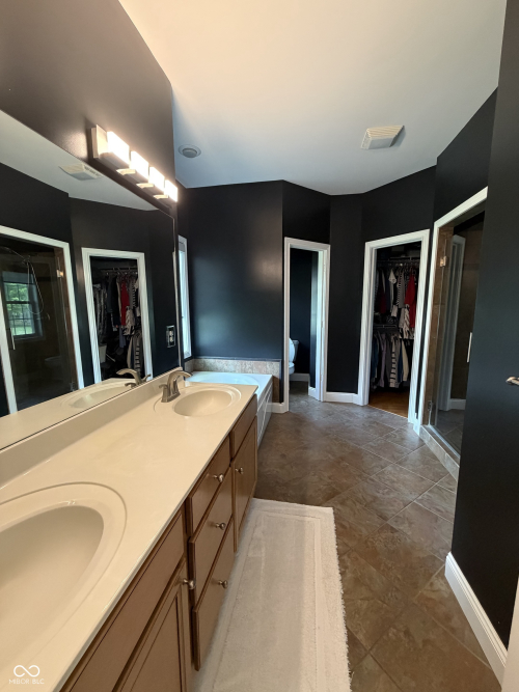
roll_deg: -0.2
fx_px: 280
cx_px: 260
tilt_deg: -8.6
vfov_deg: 102.1
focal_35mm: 14
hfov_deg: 85.7
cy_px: 346
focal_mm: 2.22
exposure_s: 1/60
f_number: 2.2
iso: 500
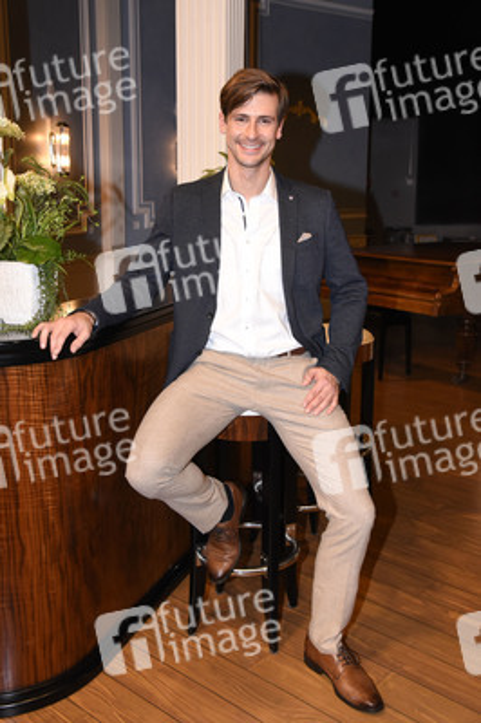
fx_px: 703
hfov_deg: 37.8
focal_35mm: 35
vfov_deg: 54.5
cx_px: 240
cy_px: 362
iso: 3200
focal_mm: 35
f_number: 6.3
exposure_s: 1/80
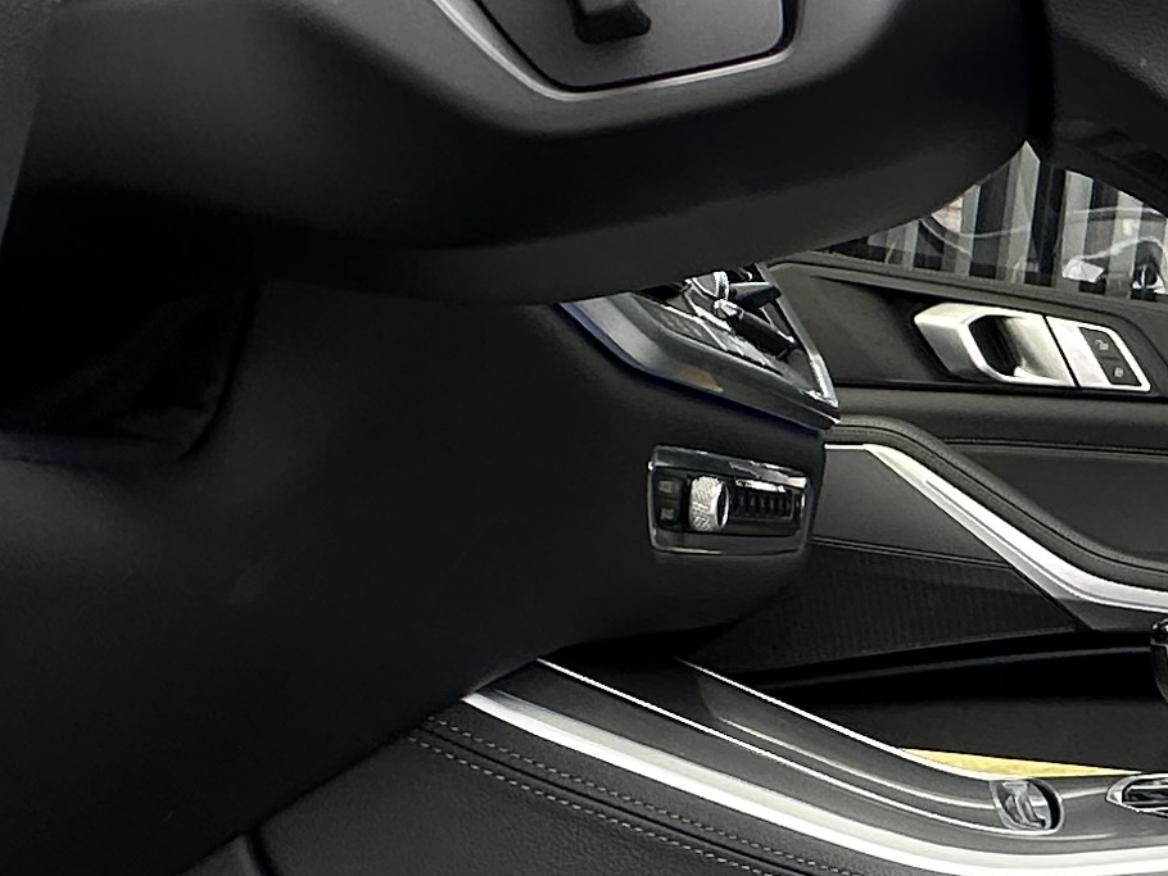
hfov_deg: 23.8
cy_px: 720
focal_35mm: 62
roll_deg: -8.1
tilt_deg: -0.6
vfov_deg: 23.3
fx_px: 2093
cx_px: 1806
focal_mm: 2.22
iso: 50
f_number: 2.2
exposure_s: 1/99
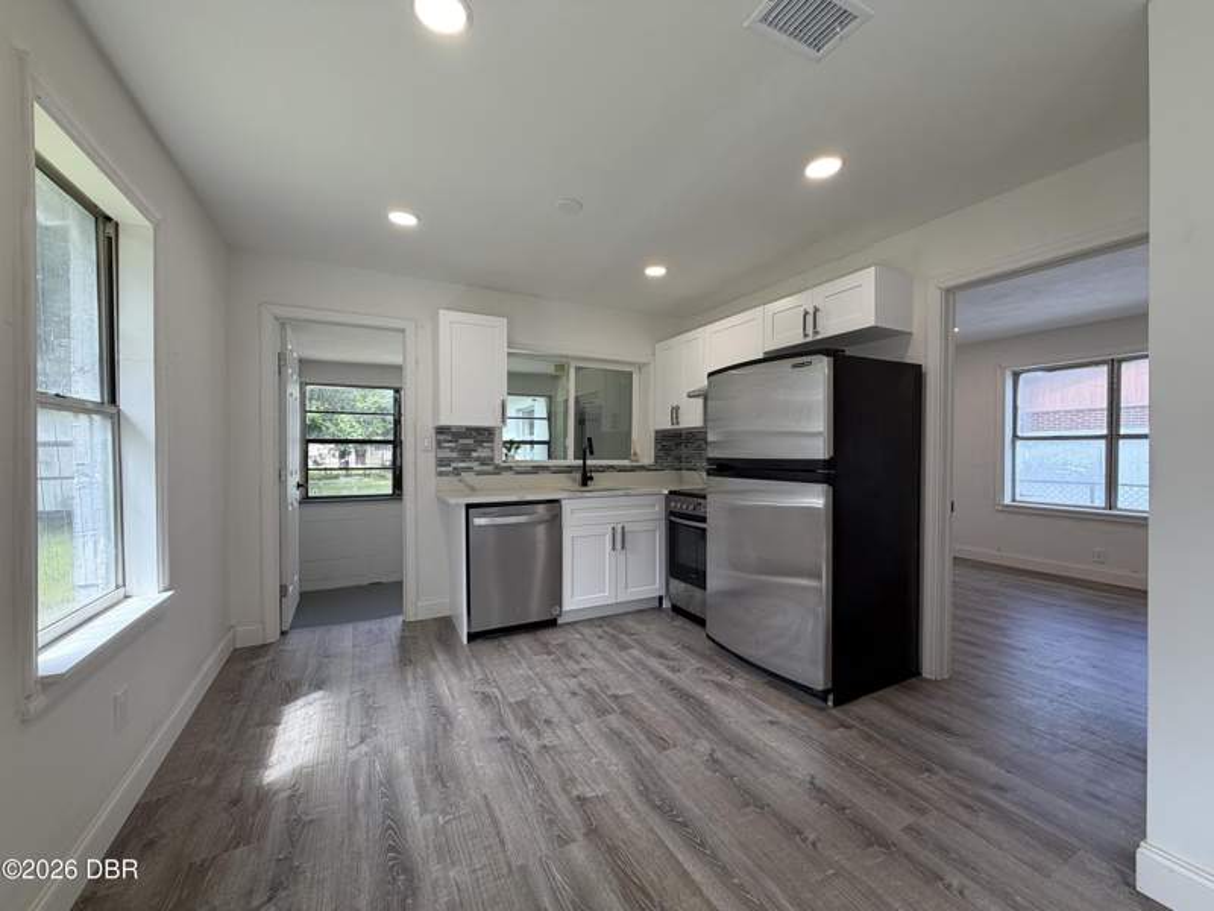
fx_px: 491
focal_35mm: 14
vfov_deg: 85.7
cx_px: 607
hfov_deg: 102.1
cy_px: 456
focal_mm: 2.22
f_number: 2.2
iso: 64
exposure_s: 1/120
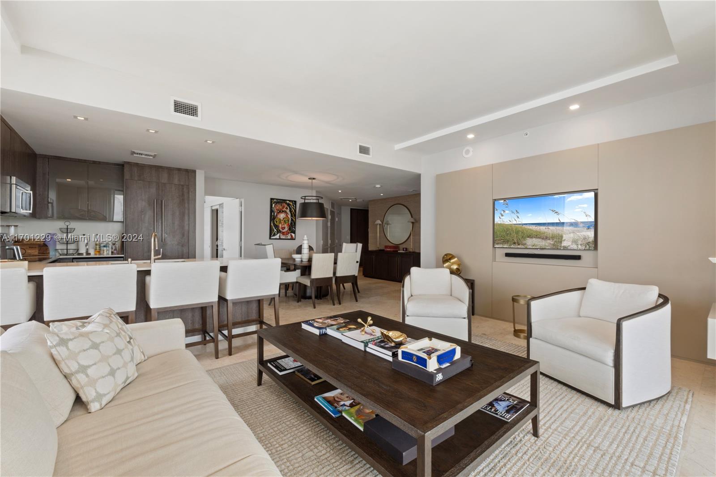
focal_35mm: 15
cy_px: 238
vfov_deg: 77.3
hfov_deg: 100.4
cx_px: 358
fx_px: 298
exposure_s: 1.3
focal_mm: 10
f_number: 9
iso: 100
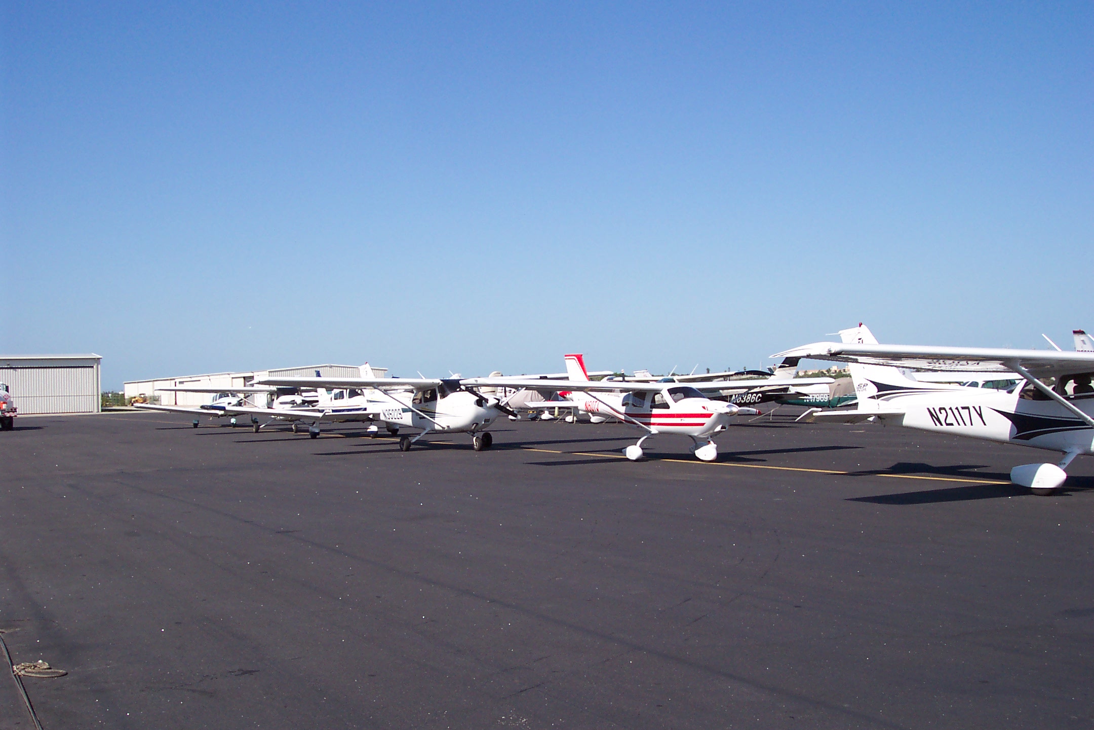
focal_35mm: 38
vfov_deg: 35.1
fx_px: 1155
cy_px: 365
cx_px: 547
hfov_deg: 50.7
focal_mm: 8
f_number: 4.8
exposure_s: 1/700
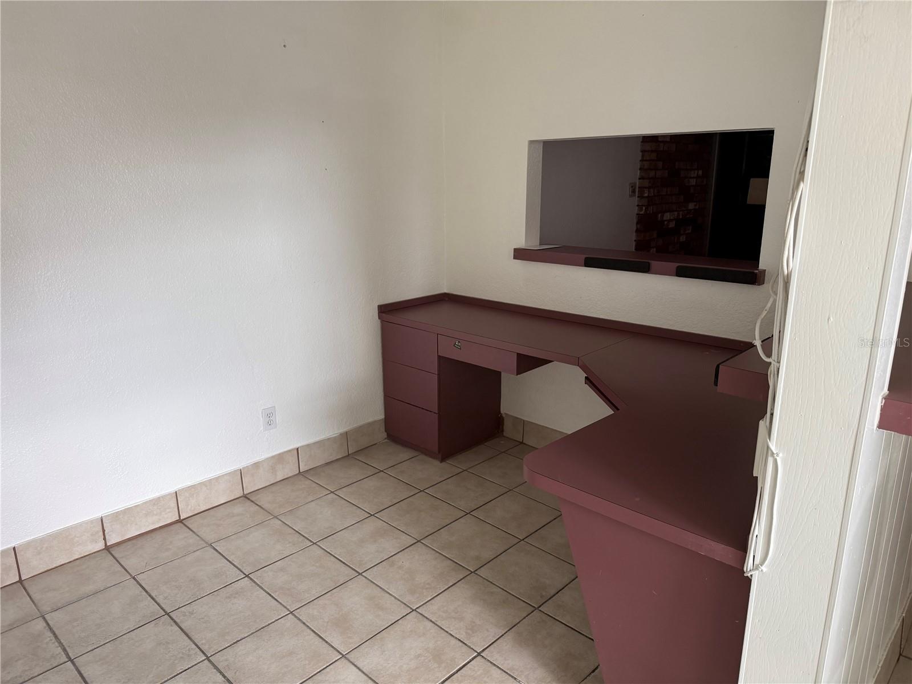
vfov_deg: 56.8
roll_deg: +0.3
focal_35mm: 24
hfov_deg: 71.6
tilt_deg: -13.8
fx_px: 632
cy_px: 342
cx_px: 456
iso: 200
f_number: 1.78
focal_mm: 6.76
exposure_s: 1/120
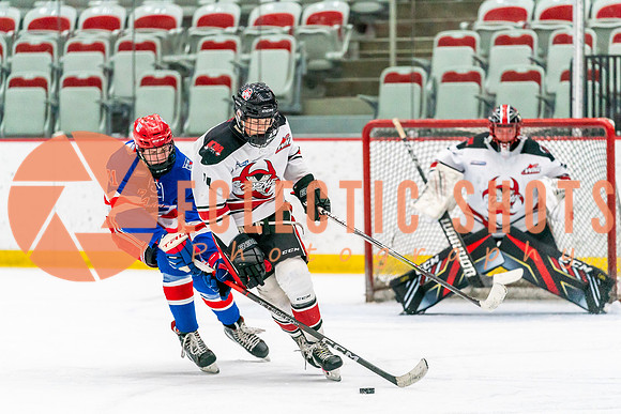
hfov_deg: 8.0
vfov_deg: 5.3
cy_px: 255
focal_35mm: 258
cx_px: 310
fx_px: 4443
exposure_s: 1/1250
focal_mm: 200
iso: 3200
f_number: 2.8
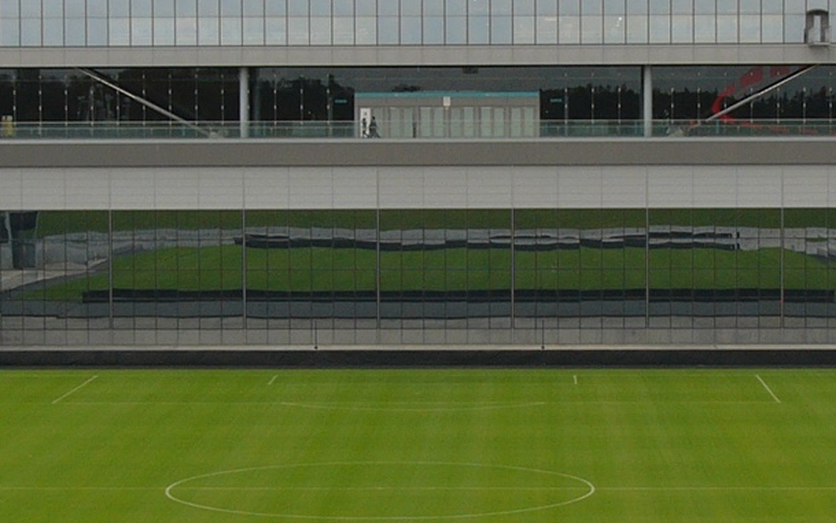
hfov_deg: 16.3
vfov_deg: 10.2
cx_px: 427
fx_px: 2917
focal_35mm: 128
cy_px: 272
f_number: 3.7
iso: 50
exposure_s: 1/125
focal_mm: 7.6
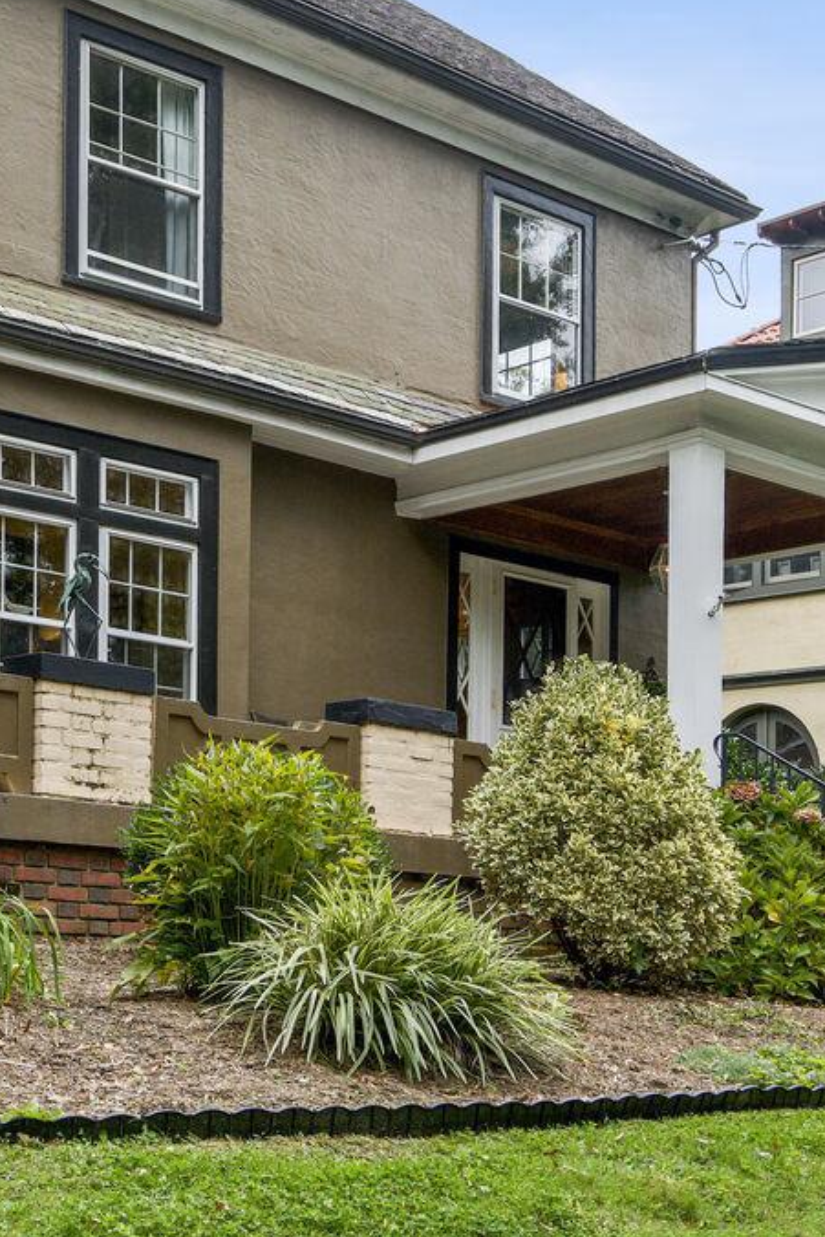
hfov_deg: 28.1
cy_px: 273
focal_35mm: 47
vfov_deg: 40.2
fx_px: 1624
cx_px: 216
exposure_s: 1/60
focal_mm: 18.5
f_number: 9
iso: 200
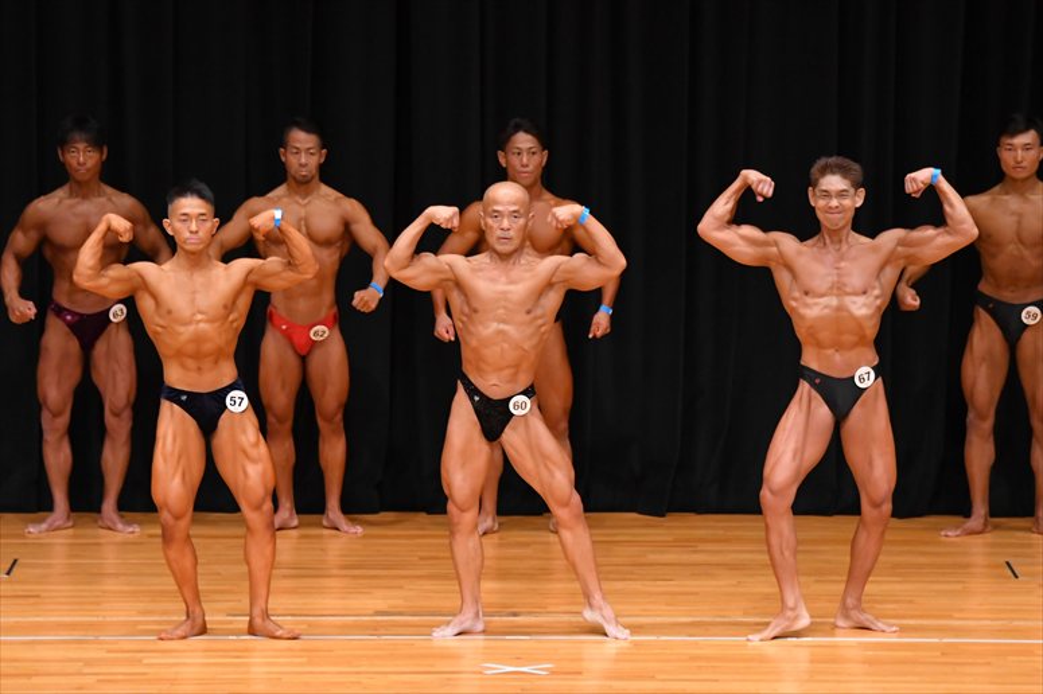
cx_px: 522
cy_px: 347
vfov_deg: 6.1
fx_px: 6516
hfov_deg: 9.2
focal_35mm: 225
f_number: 5.6
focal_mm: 150
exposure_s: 1/400
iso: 4000
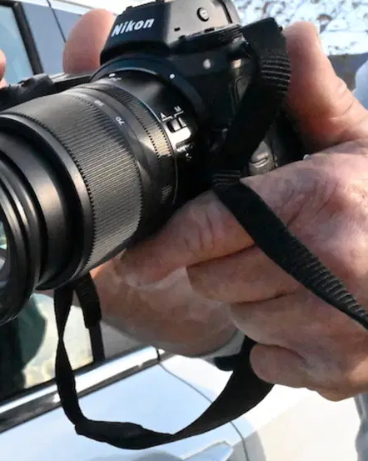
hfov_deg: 23.0
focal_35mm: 59
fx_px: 804
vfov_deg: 31.9
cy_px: 269
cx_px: -108
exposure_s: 1/2500
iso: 51200
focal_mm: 29
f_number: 22
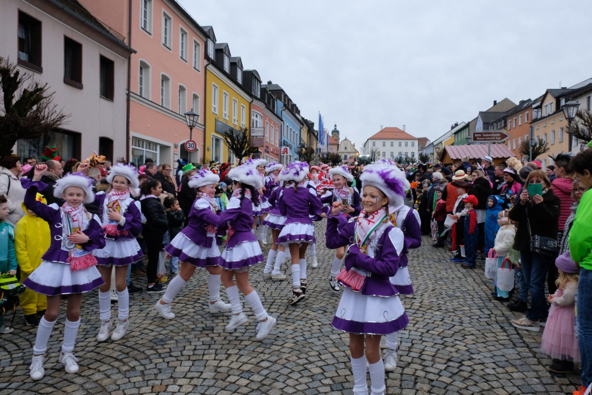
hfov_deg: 67.4
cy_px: 198
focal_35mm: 27
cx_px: 296
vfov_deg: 47.9
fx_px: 444
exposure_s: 1/160
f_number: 8
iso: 400
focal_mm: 18
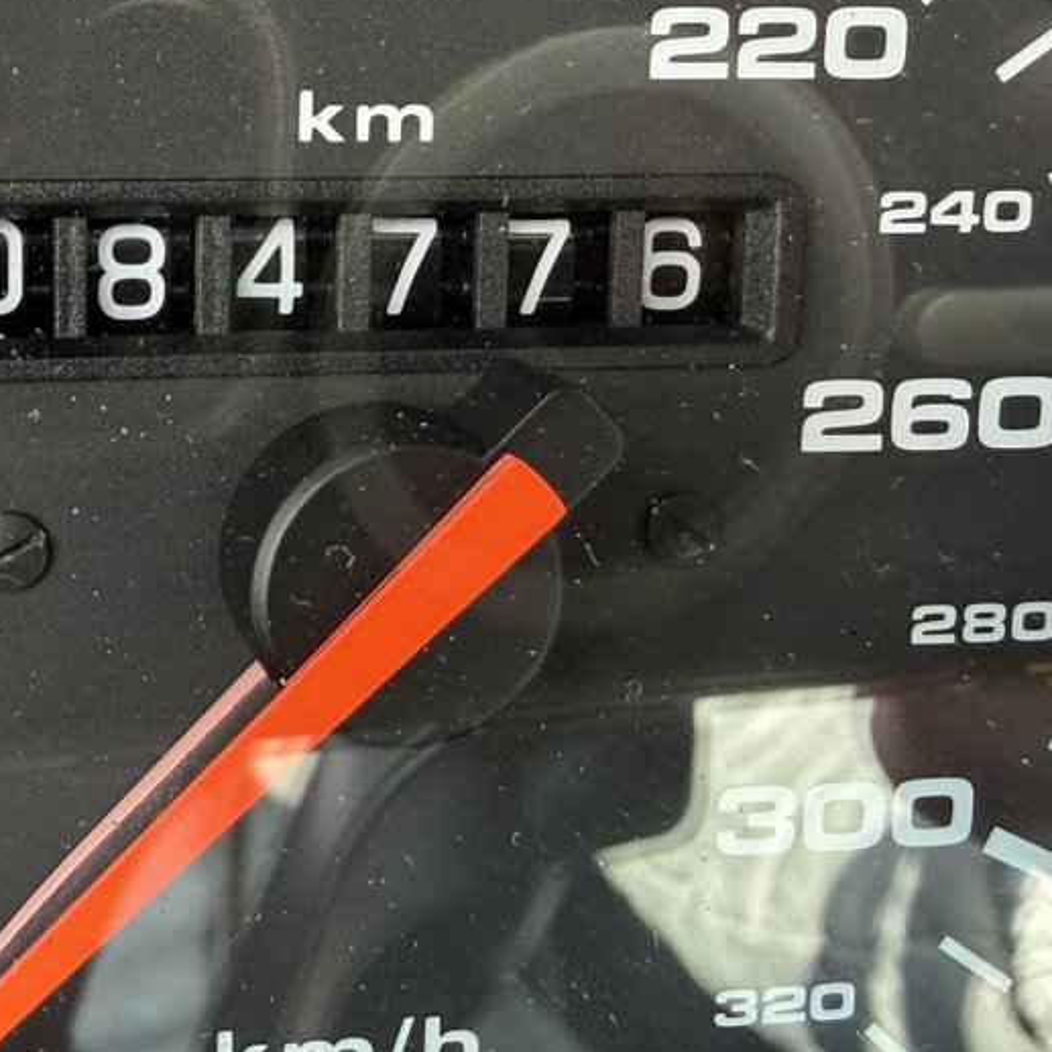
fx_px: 1444
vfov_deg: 39.1
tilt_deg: -11.3
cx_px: 222
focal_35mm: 42
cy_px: 279
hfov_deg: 38.6
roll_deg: -1.2
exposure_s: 1/99
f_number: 2.2
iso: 200
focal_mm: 2.22
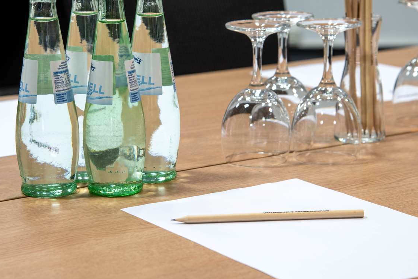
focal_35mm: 113
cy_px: 121
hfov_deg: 18.1
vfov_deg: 12.1
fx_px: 1312
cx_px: 202
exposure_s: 1/2
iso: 125
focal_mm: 85
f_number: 7.1
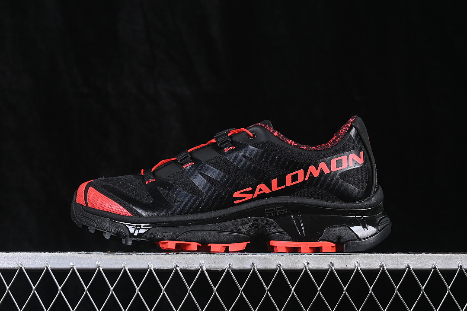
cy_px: 156
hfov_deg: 27.0
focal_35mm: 75
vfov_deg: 18.2
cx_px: 234
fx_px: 973
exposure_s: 1/60
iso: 160
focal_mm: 50
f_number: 6.3
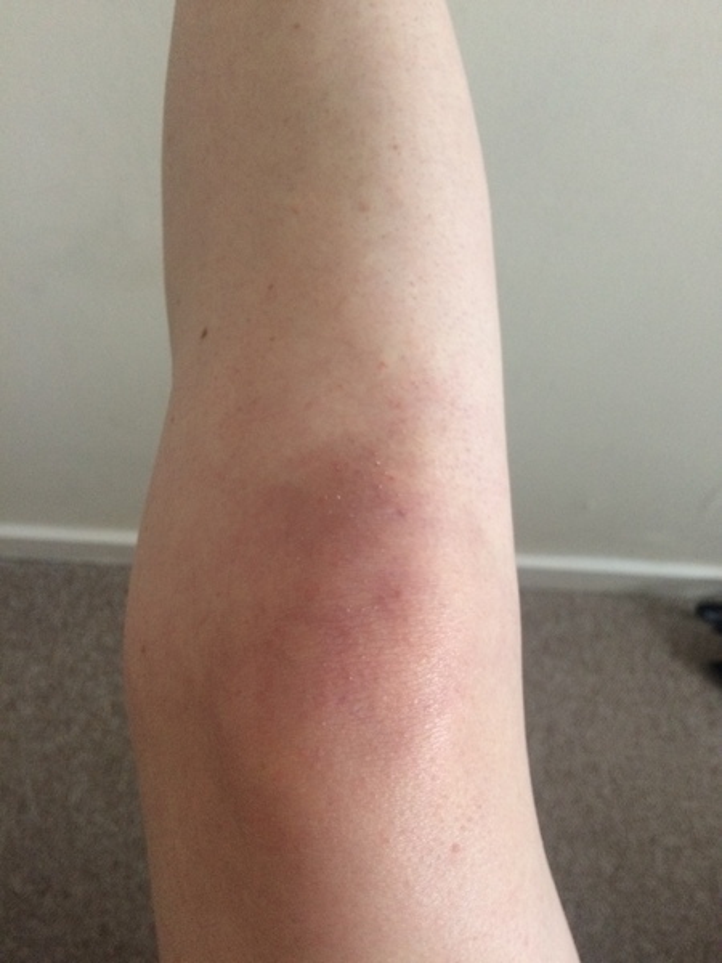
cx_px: 361
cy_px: 482
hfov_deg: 48.2
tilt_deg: -59.1
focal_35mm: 29
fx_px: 806
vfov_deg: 61.7
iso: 200
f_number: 2.2
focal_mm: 4.15
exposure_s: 1/33
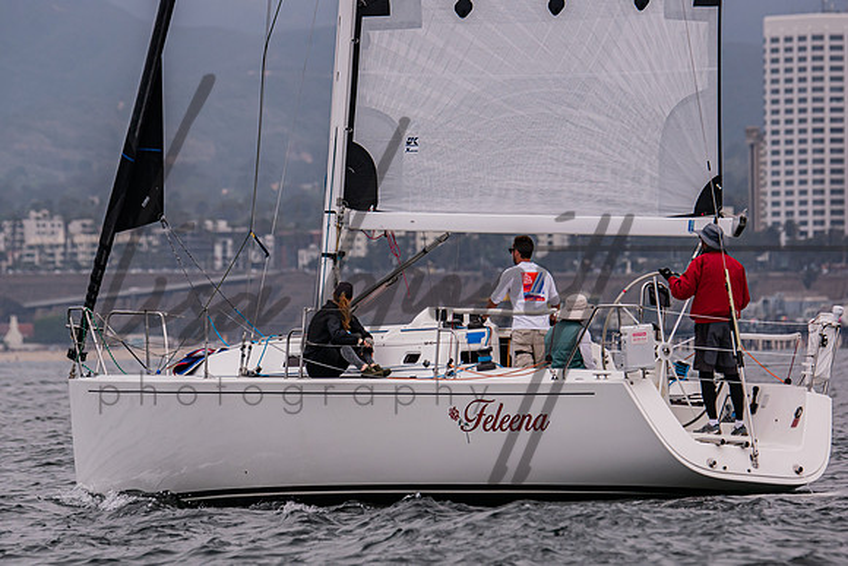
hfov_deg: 4.6
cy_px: 314
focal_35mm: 451
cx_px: 376
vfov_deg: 3.1
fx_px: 10621
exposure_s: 1/2500
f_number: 5.6
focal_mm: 270
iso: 200
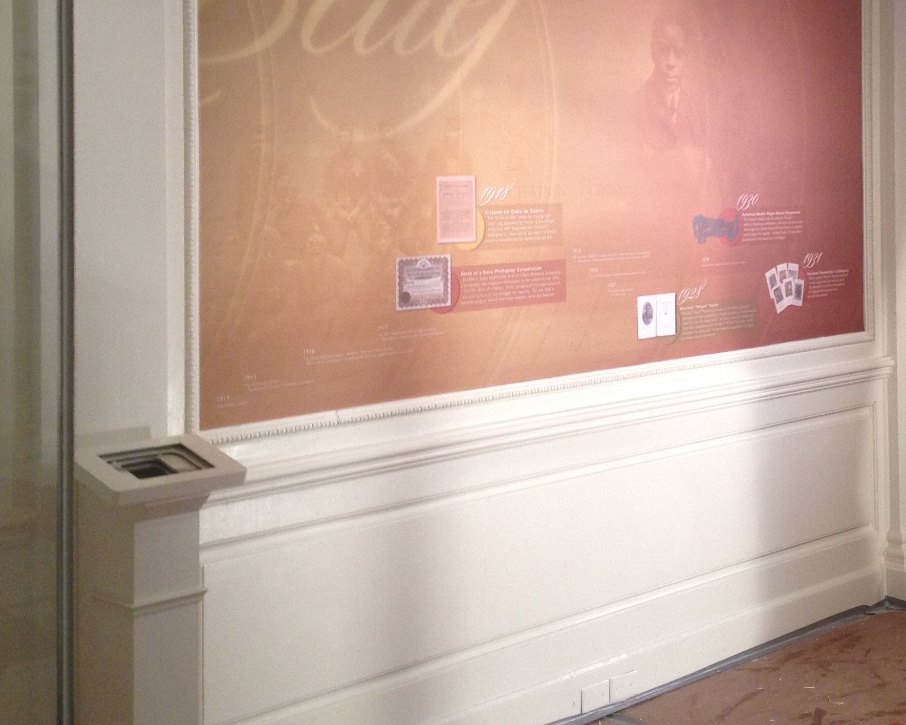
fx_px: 1689
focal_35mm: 63
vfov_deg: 23.9
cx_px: 639
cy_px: 162
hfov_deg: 29.7
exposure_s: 1/20
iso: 100
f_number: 2.4
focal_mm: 4.28
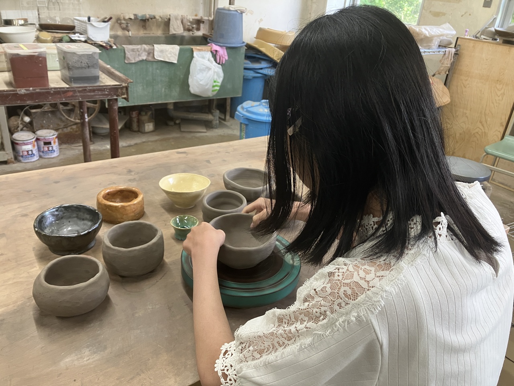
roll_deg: -6.3
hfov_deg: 63.4
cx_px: 257
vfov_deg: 49.7
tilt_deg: -26.2
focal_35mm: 28
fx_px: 416
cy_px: 193
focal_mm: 3.99
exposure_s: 1/66
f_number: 1.8
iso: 80
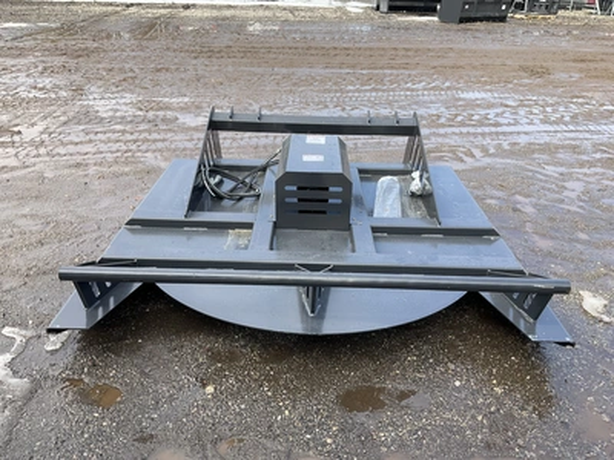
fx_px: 514
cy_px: 230
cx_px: 307
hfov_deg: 61.7
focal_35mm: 29
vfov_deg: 48.2
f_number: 1.8
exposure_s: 1/397
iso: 25
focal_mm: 3
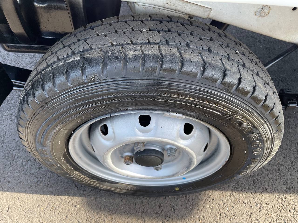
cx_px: 149
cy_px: 112
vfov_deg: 54.9
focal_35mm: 25
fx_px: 215
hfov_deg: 69.4
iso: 32
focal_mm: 5.1
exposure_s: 1/149
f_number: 1.6
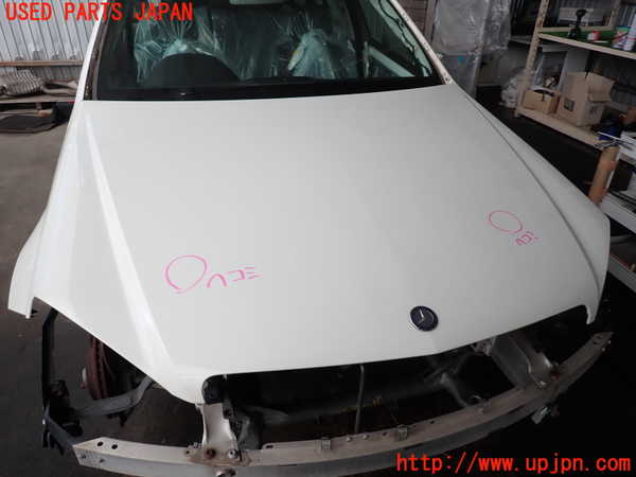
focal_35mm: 25
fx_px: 459
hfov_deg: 69.4
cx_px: 318
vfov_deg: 54.9
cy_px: 238
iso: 100
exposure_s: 1/400
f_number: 2
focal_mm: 4.5
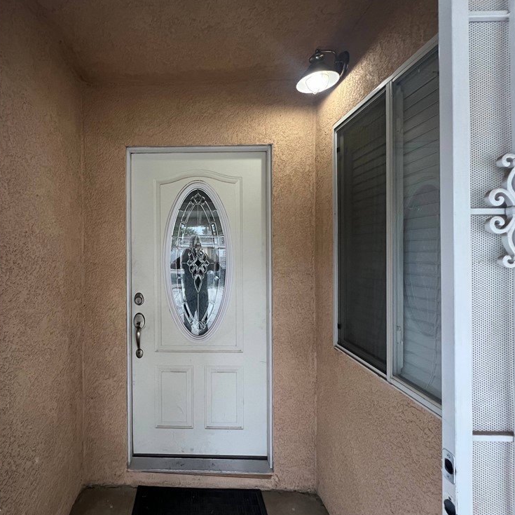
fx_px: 269
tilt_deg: -0.7
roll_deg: +0.2
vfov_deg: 87.4
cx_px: 181
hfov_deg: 85.1
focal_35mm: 16
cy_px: 256
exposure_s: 1/120
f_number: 1.8
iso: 250
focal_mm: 1.57
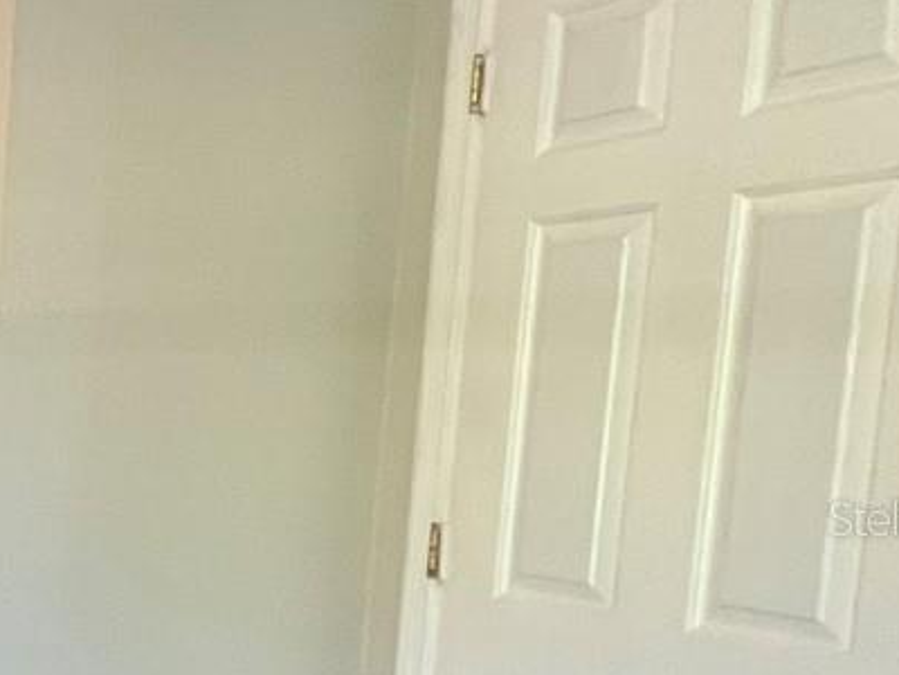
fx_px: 1350
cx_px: -757
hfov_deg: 21.5
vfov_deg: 27.6
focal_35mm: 52
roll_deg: -0.4
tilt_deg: -5.6
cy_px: 518
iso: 250
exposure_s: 1/60
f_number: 1.8
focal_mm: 1.57
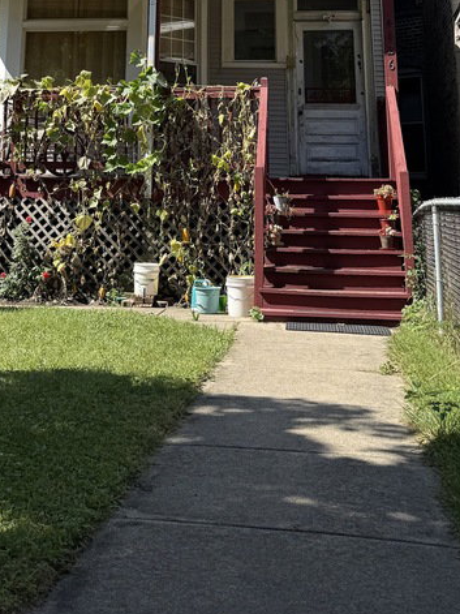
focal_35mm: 55
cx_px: 158
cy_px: -40
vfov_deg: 31.5
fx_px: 975
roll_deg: -0.9
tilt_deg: +13.8
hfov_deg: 26.4
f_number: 1.78
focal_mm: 6.76
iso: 80
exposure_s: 1/2506
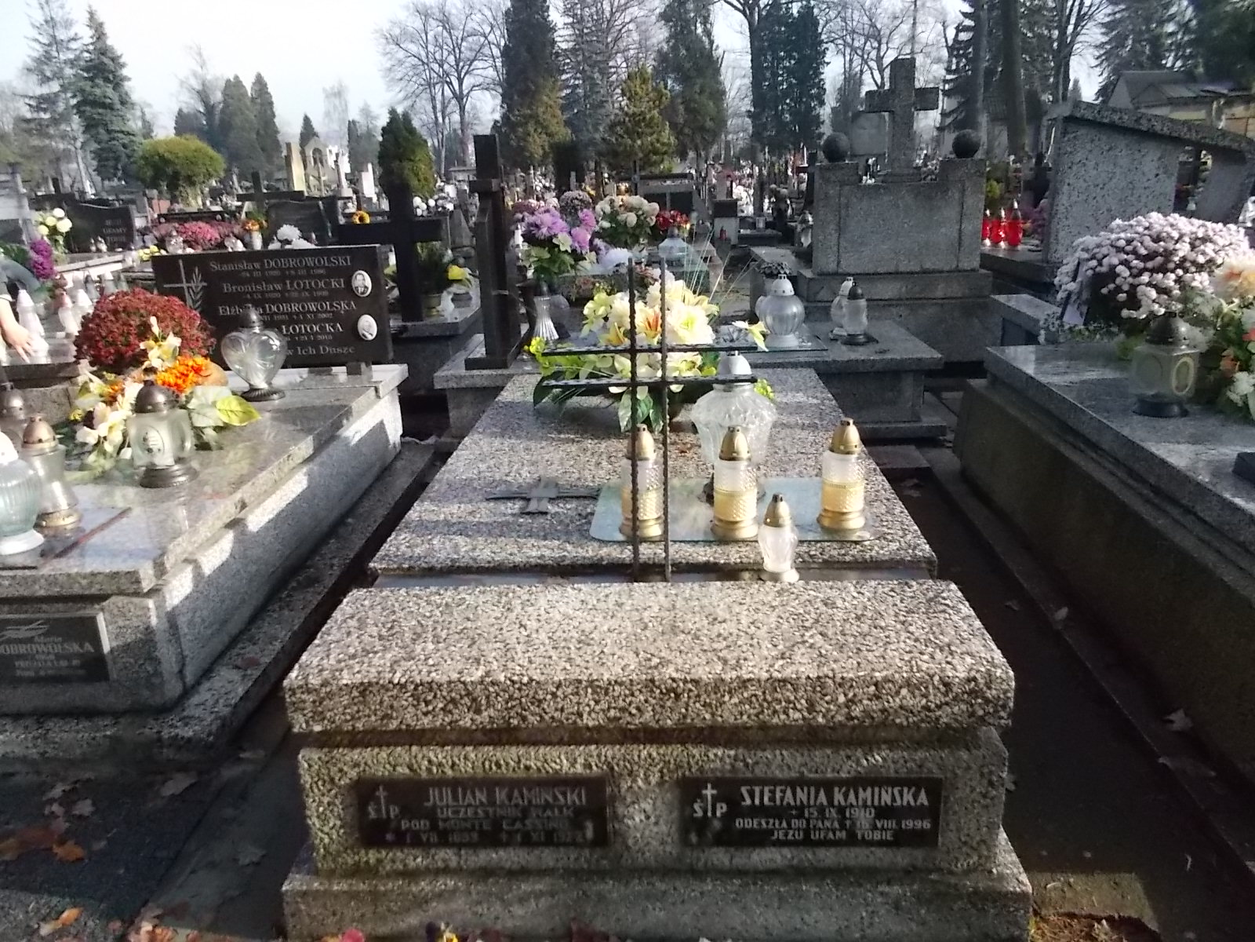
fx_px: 943
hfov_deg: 67.3
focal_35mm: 26
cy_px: 471
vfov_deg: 53.1
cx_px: 628
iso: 400
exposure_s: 1/250
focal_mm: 4.6
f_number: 8
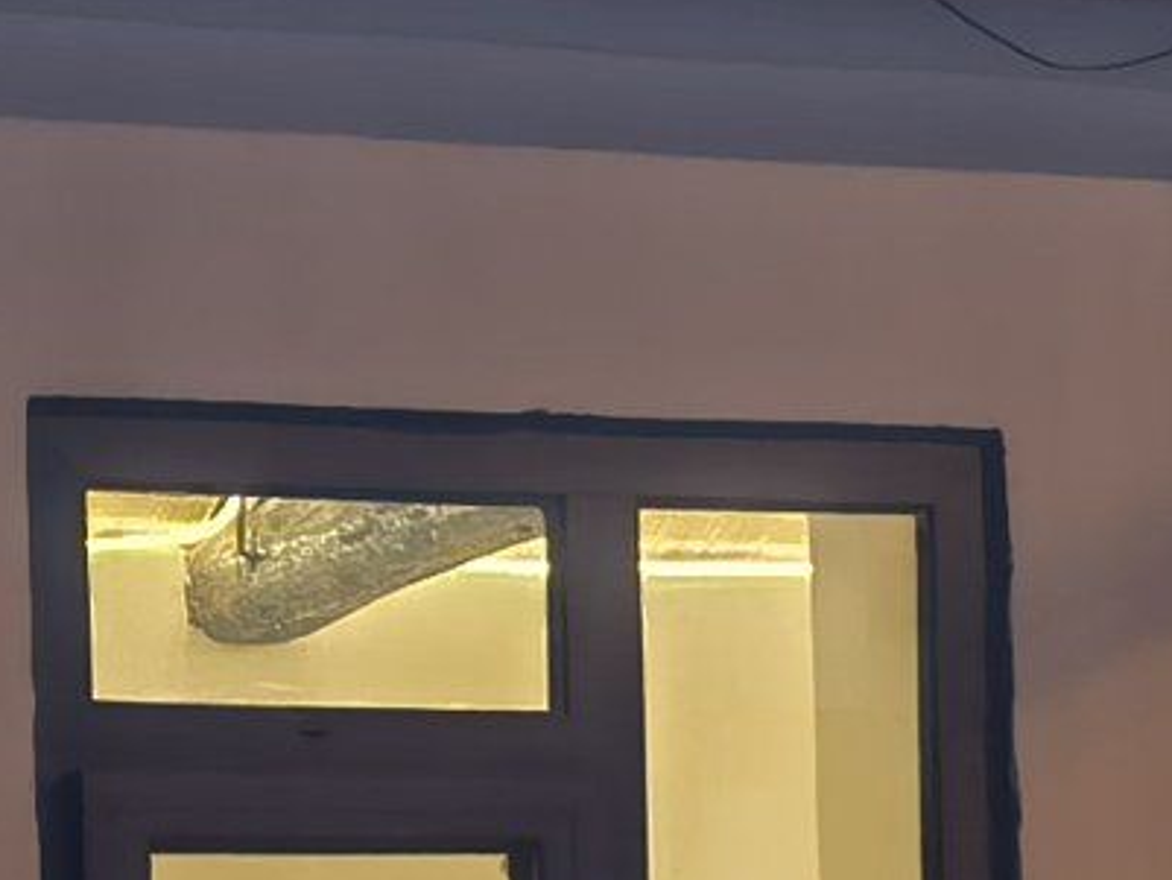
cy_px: 1102
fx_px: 6232
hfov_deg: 10.6
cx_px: -189
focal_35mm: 184
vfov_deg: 8.0
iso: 125
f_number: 1.8
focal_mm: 5.54
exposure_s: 1/100
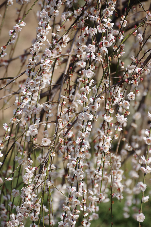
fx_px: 2831
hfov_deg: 3.1
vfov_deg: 4.6
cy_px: 114
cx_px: 76
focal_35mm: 450
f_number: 6.3
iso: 200
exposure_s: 1/400
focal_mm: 300
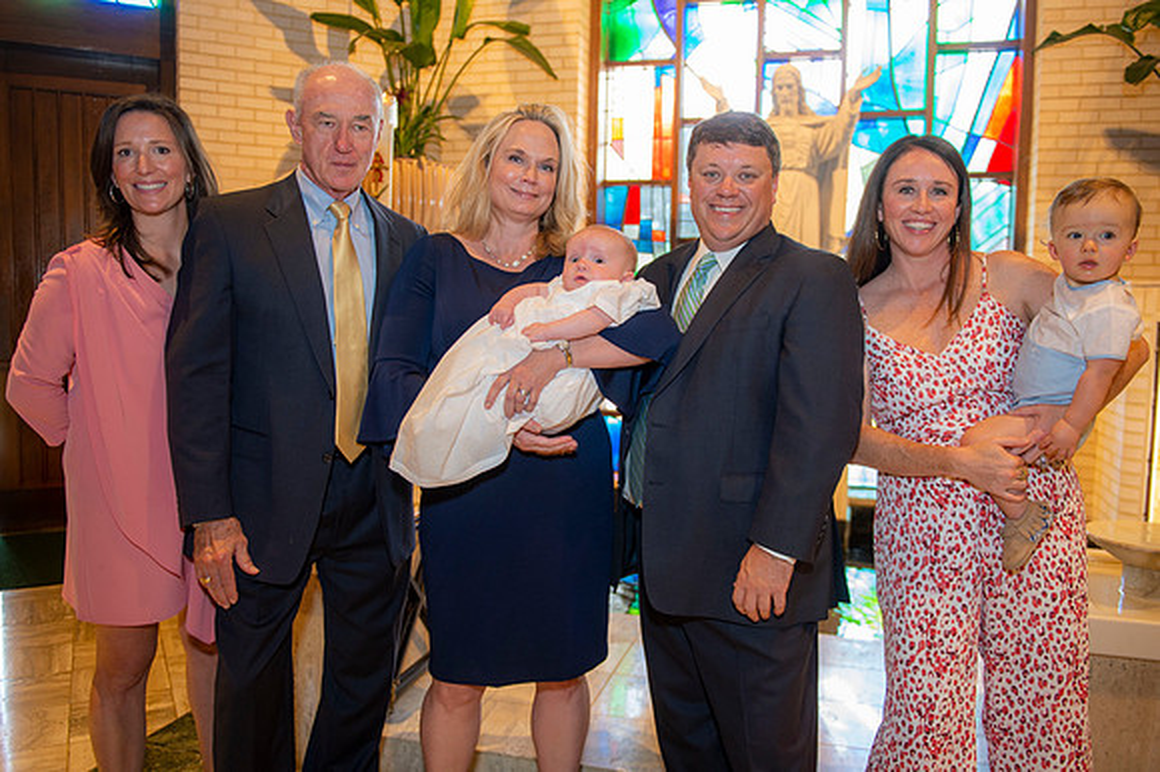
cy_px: 389
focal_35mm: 30
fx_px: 951
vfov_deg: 44.2
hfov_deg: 62.7
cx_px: 598
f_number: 2.8
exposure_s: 1/100
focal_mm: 27
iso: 1000
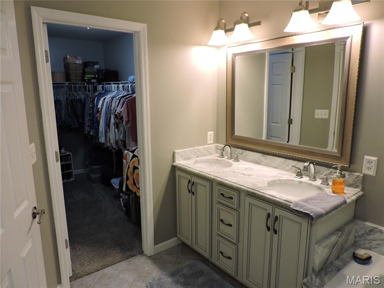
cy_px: 144
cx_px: 192
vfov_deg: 56.8
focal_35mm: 24
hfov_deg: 71.6
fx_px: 266
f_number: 3
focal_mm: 4.3
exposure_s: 1/30
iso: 200
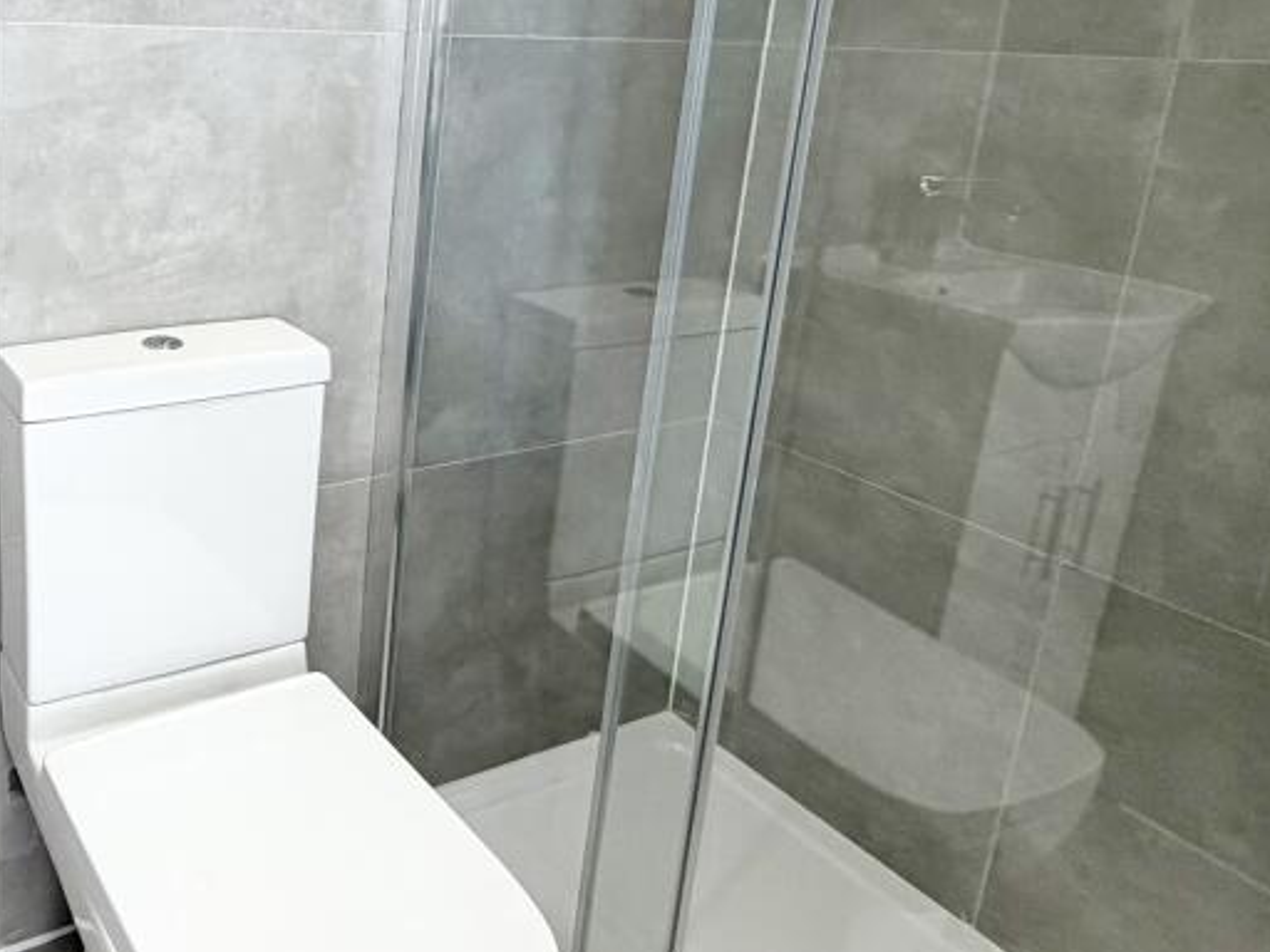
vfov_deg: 47.8
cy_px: 236
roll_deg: -0.8
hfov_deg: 55.7
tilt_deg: -11.0
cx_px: 146
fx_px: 1027
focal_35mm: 28
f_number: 2.2
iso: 100
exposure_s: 1/100
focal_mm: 2.22
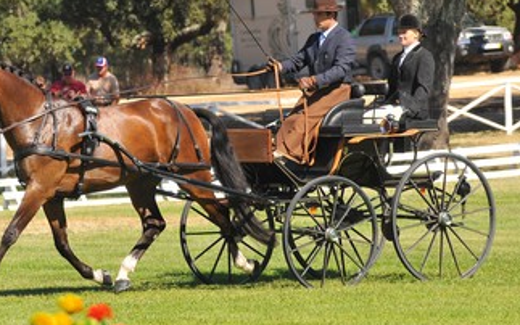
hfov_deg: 6.0
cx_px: 172
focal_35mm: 351
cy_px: 110
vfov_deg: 3.7
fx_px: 4971
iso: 400
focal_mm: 165
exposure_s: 1/800
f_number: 5.6
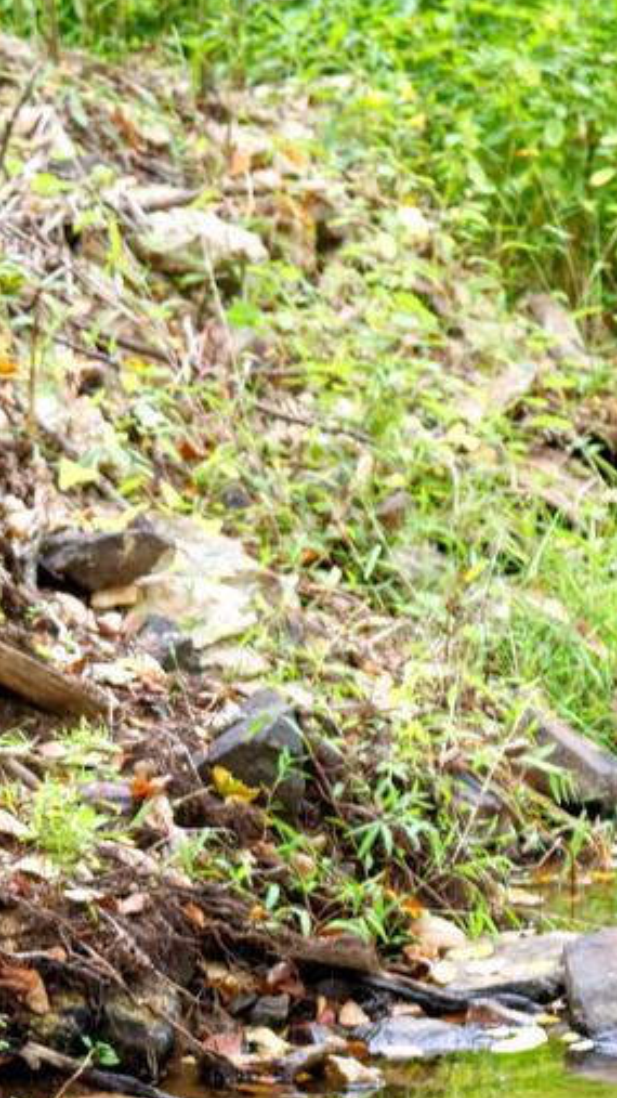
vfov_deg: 5.6
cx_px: -3
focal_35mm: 381
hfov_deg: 3.2
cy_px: 1299
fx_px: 11087
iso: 640
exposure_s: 1/80
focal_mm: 120
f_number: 4
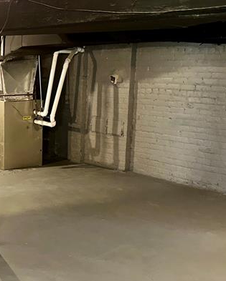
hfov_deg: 23.8
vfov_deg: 30.9
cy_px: 160
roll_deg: -0.3
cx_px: -7
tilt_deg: -10.8
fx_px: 509
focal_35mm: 61
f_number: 1.78
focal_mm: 6.86
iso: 200
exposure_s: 1/7
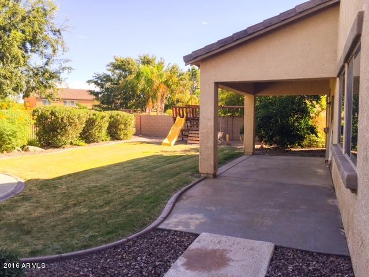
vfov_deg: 48.2
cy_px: 138
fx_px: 309
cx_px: 184
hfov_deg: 61.7
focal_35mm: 29
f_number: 2.2
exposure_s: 1/807
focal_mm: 4.15
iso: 32
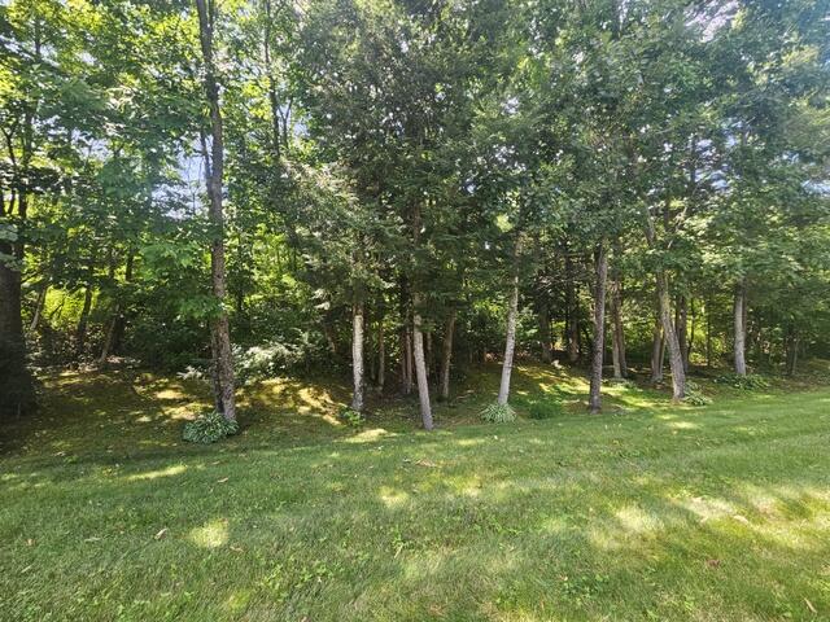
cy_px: 311
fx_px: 312
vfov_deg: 89.9
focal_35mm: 13
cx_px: 415
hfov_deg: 106.2
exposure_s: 1/132
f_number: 2.2
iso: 50
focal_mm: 2.2
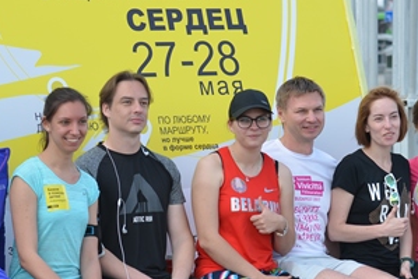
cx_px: 172
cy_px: 145
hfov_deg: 9.2
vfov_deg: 6.1
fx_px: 2603
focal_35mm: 224
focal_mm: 70
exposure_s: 1/320
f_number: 4.5
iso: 100
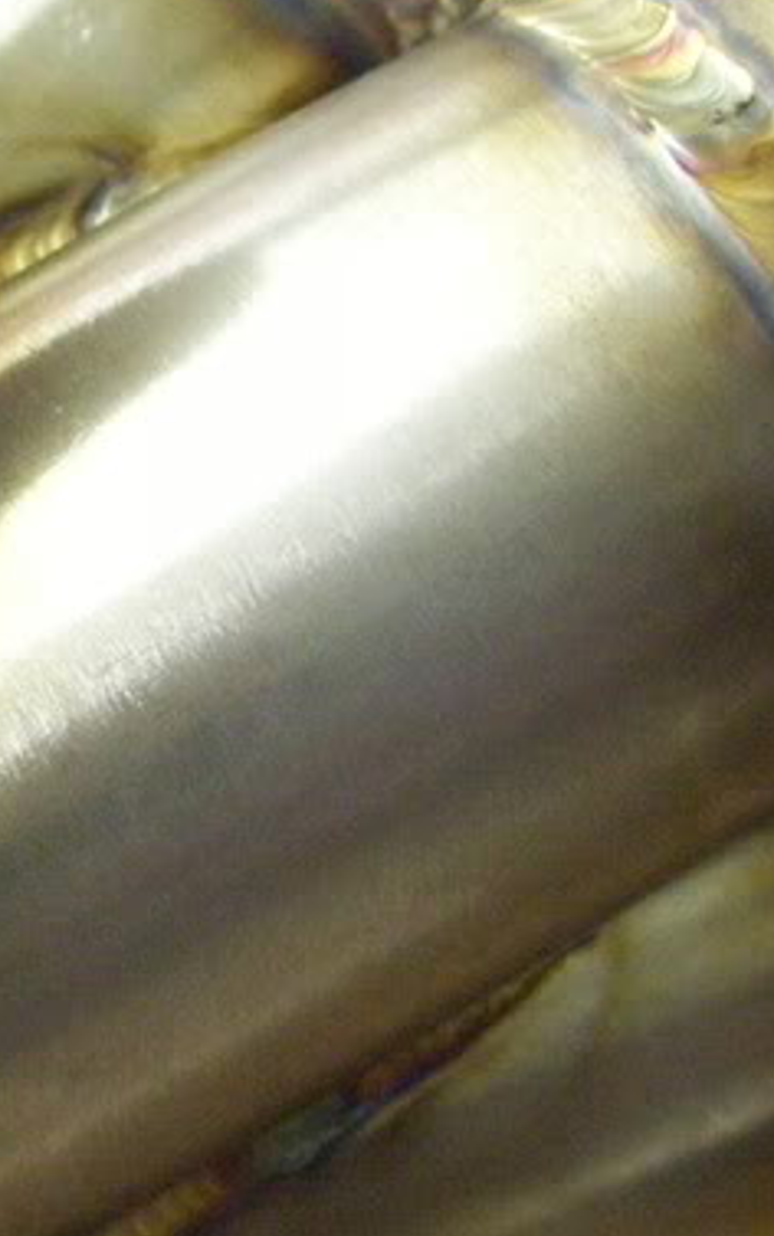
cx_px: -89
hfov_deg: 15.7
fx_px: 2731
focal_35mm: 81
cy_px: 675
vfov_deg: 25.5
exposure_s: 1/60
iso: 800
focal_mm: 6
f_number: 2.7
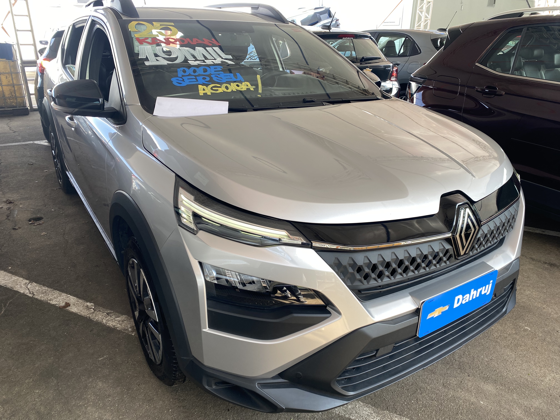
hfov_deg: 67.3
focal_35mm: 26
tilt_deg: -20.5
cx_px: 280
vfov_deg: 53.1
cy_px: 210
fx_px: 421
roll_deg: -1.3
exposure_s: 1/193
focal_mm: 4.25
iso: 32
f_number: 1.8
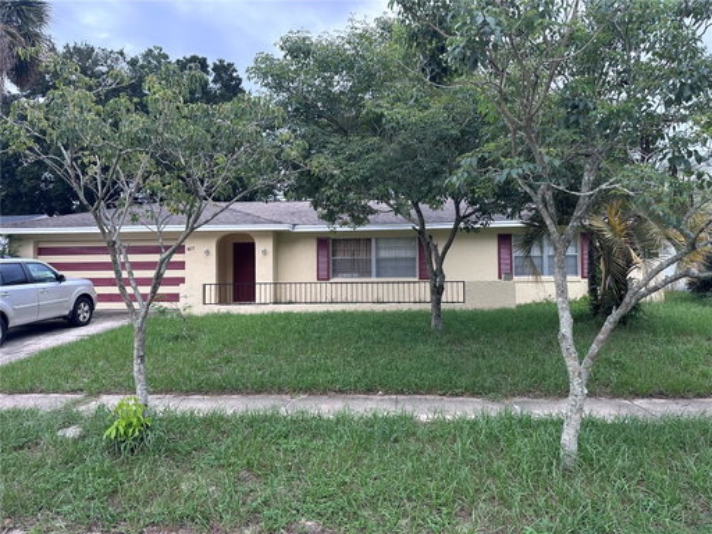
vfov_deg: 56.8
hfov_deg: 71.6
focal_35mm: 24
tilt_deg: +2.4
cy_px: 267
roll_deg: +0.3
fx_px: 494
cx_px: 356
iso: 80
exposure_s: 1/412
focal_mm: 6.86
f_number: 1.78
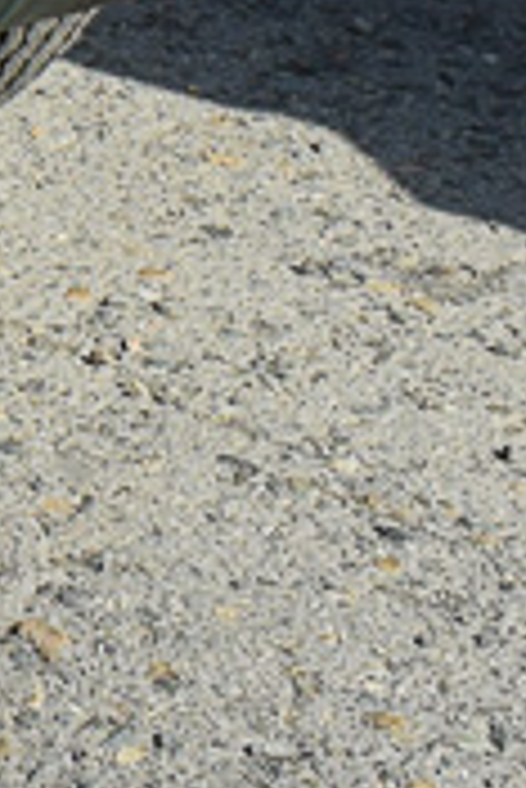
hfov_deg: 5.2
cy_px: -779
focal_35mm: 236
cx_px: -1587
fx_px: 5171
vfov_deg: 8.3
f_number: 7.1
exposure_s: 1/640
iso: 200
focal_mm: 23
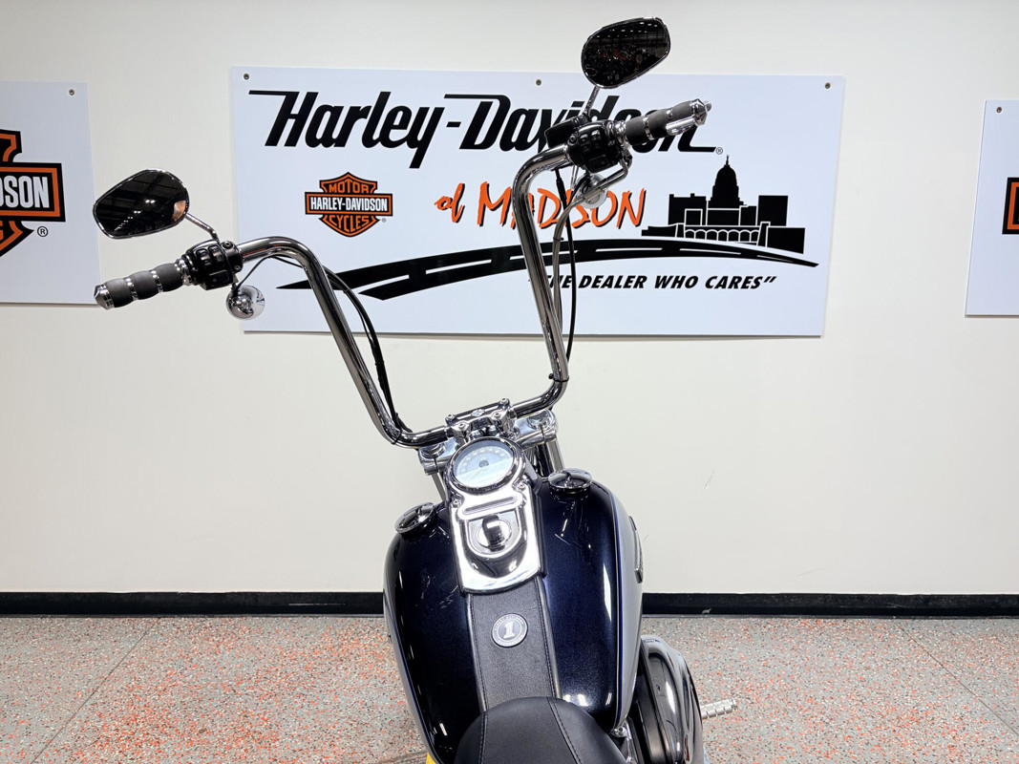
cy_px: 382
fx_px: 765
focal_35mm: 26
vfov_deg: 53.1
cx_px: 510
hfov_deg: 67.3
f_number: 1.6
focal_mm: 5.96
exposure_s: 1/275
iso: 64
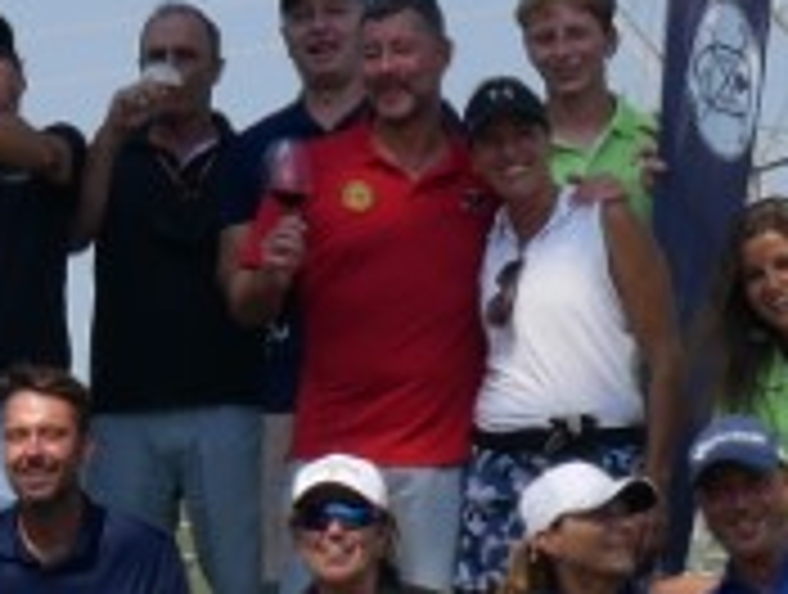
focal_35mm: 292
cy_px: 238
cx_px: -358
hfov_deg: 6.7
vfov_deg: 5.1
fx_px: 6661
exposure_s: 1/400
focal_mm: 25
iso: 200
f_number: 9
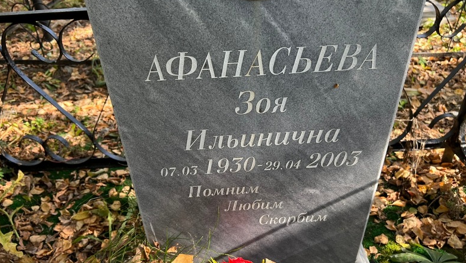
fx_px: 358
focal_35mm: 29
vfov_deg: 40.2
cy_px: 139
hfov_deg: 66.0
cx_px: 236
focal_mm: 5.7
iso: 40
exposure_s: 1/196
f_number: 1.5
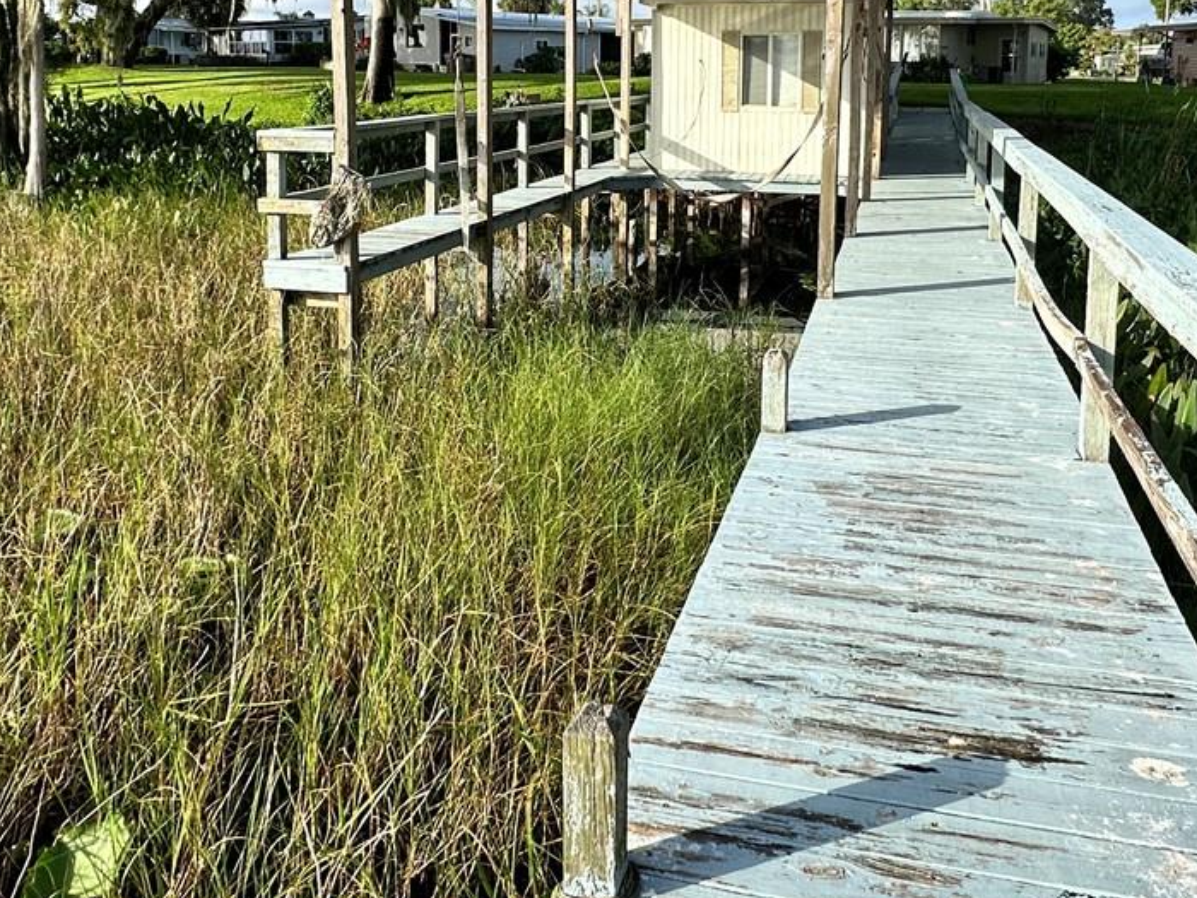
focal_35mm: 32
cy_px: 197
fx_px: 1107
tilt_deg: -6.6
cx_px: 657
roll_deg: -1.1
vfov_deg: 42.4
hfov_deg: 56.7
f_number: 2.2
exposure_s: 1/1072
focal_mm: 2.22
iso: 50
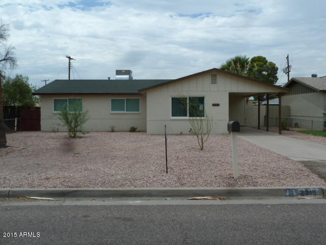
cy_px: 122
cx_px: 163
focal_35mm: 32
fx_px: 301
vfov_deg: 44.2
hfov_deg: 56.8
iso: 80
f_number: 5.6
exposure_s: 1/500
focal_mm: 5.3
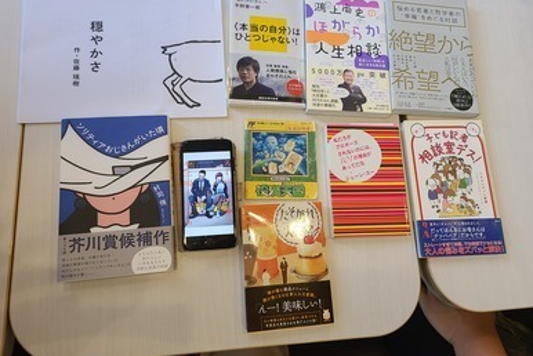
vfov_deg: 46.4
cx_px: 269
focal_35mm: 28
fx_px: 415
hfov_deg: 65.4
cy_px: 160
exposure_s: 1/100
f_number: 1.8
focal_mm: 5.4
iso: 50
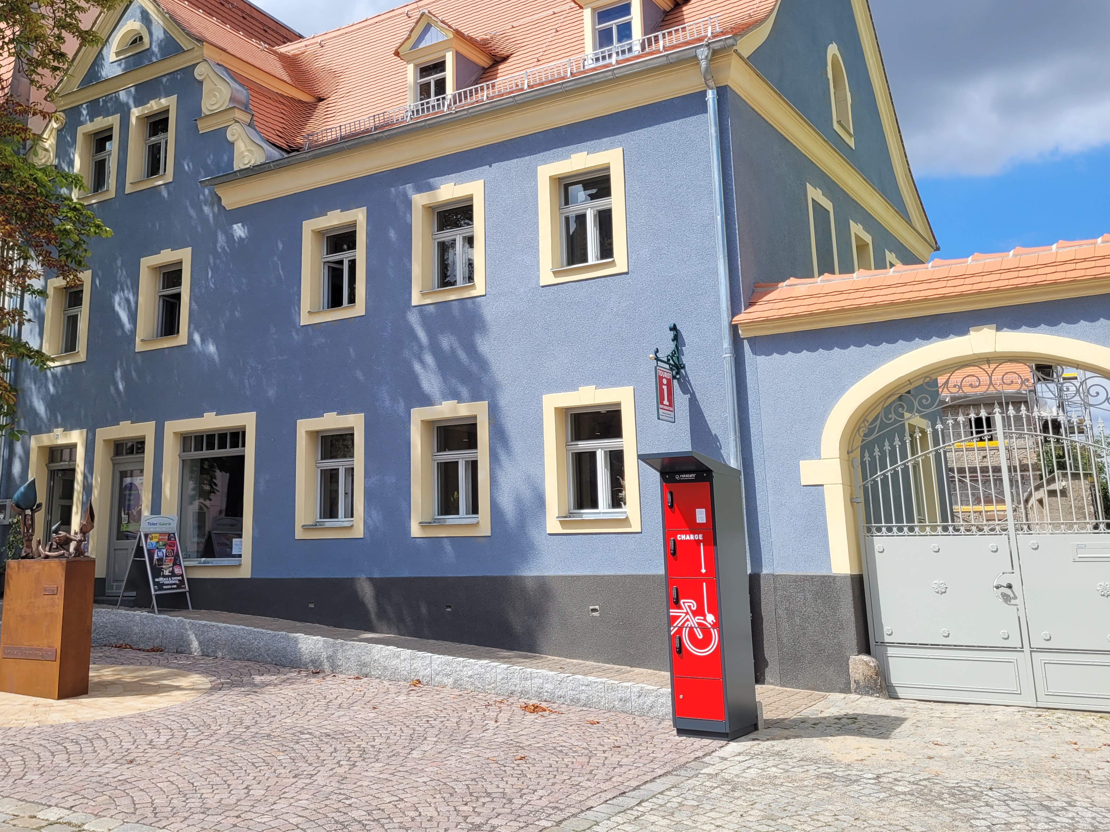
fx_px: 1090
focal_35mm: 34
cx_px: 432
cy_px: 315
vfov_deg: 41.5
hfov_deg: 53.5
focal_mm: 5.4
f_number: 1.8
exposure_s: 1/2105
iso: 40
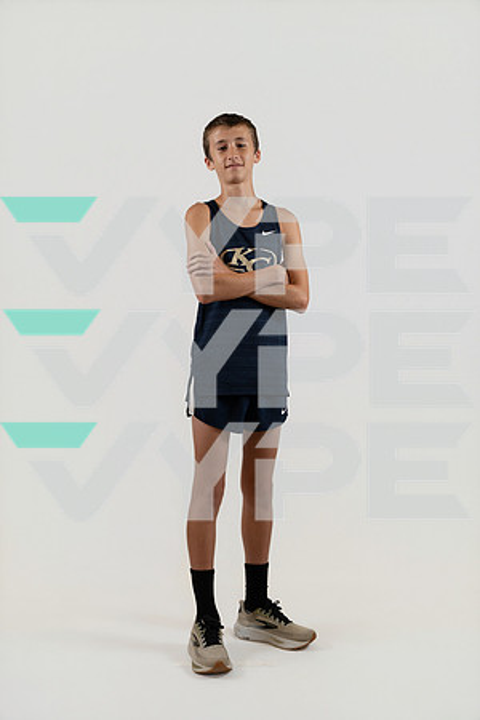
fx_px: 930
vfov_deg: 42.3
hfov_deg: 28.9
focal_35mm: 46
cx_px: 240
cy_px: 360
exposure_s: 1/125
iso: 320
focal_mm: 46.5
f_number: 4
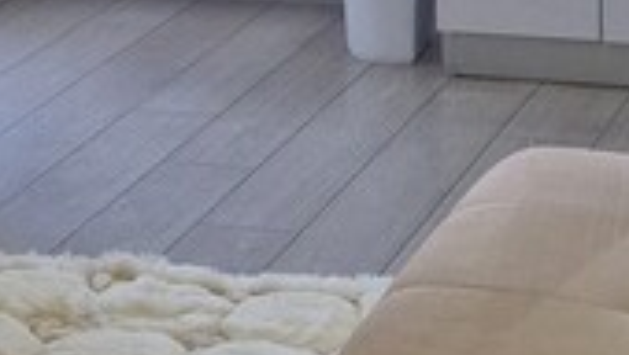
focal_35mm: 151
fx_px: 2521
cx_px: 170
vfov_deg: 7.9
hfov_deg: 14.2
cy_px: -218
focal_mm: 5.4
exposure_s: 1/100
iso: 64
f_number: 1.8
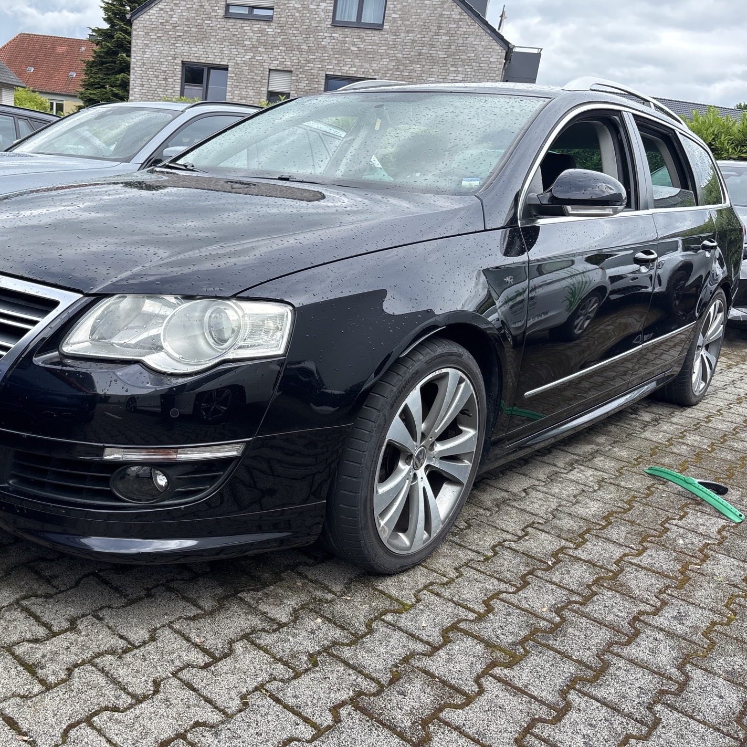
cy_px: 376
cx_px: 285
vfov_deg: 52.5
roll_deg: -5.5
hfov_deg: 52.0
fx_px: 757
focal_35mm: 31
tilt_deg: -13.5
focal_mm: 5.96
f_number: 1.6
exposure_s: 1/1328
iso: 50
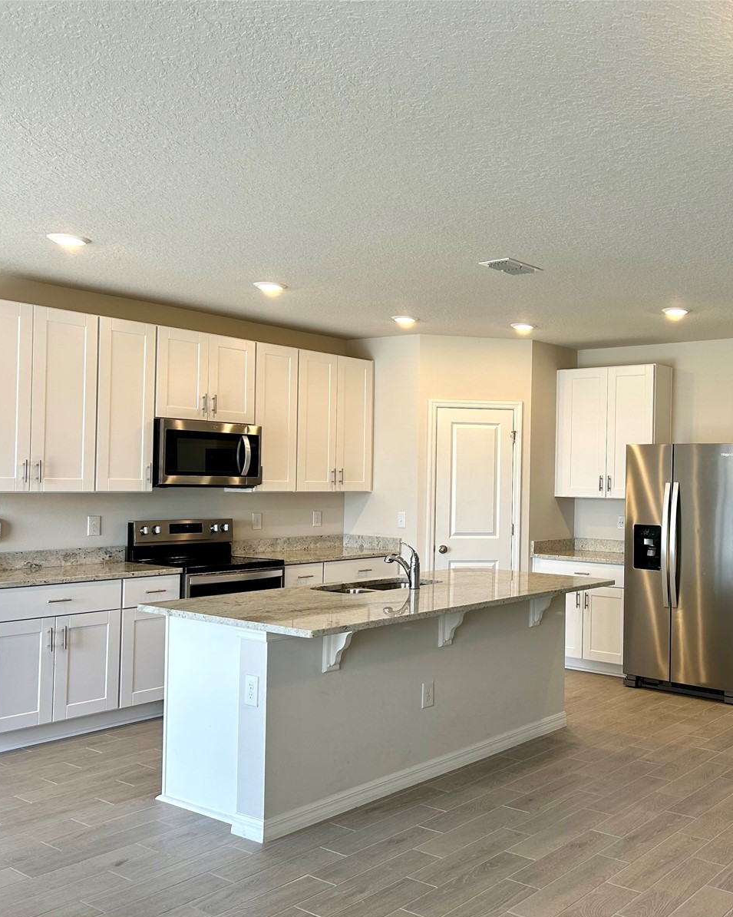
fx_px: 922
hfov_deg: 42.0
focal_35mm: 34
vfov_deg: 52.8
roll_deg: -0.9
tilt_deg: -0.2
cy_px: 460
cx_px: 555
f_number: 1.5
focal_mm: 5.7
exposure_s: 1/120
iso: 50
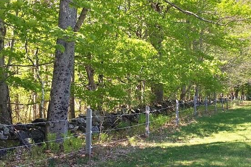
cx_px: 182
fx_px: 390
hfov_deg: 35.0
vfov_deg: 24.1
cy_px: 111
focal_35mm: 56
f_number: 2.2
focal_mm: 4.15
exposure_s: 1/356
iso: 25
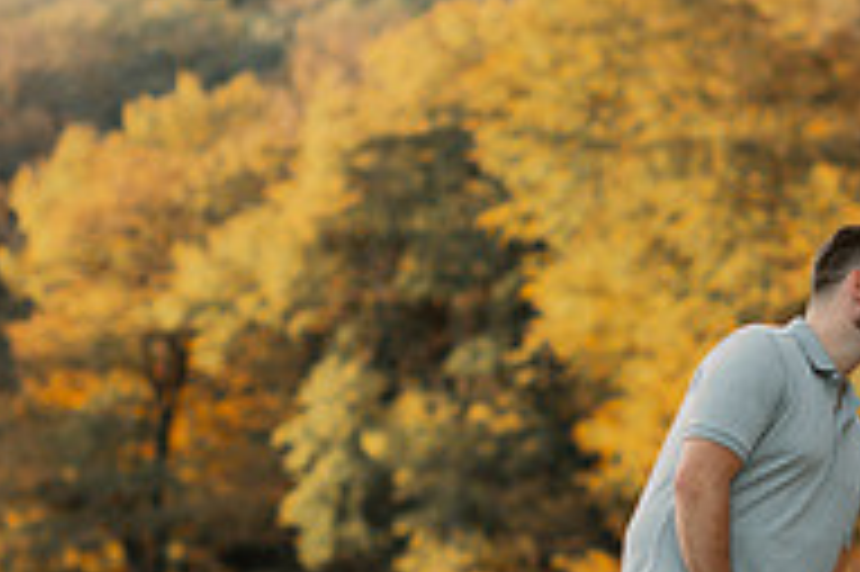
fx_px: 6158
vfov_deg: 5.3
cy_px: 673
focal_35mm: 258
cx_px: 883
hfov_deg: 7.9
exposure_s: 1/250
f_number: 2.2
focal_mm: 85
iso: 125
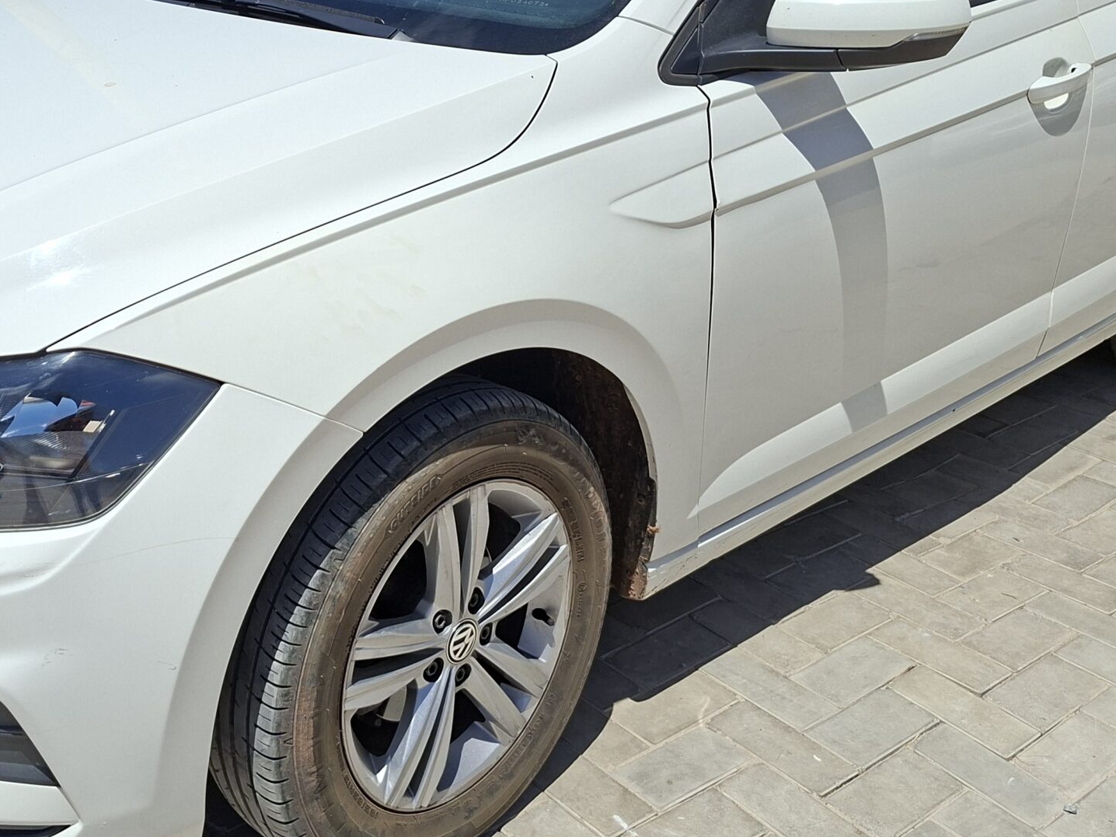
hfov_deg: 45.2
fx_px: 1322
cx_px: 384
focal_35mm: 41
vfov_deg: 34.7
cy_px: 263
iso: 50
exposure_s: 1/4132
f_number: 1.8
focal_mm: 5.54
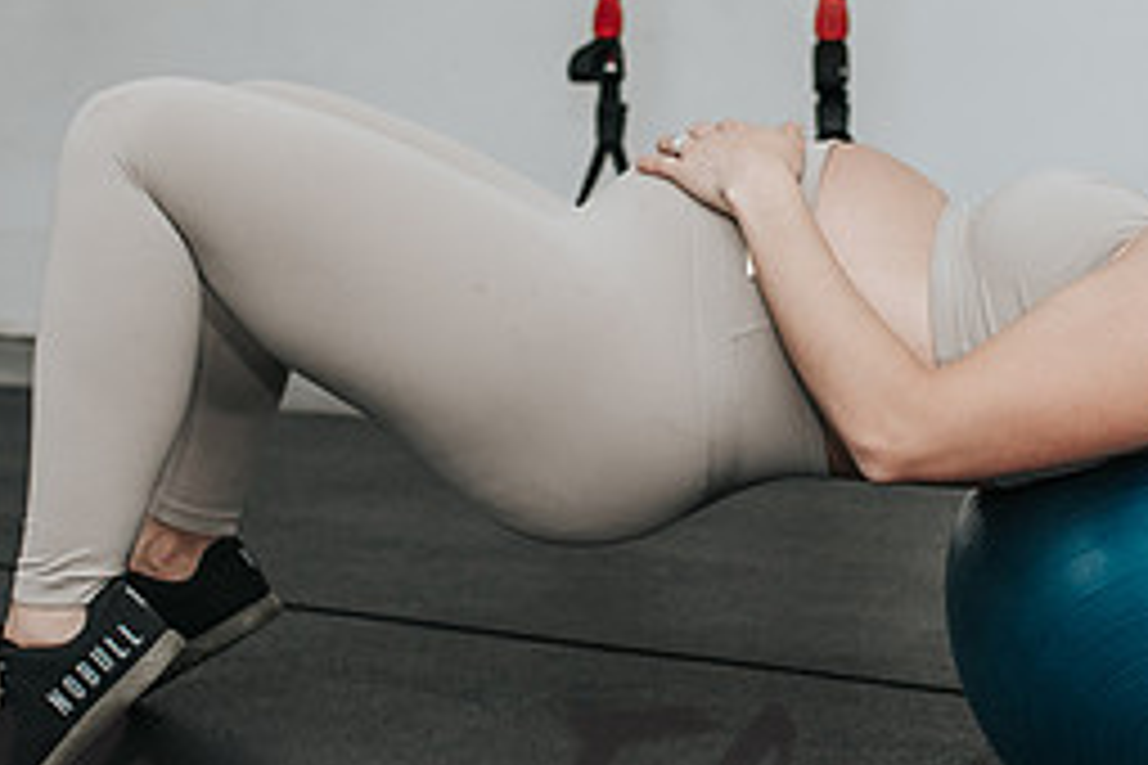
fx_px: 3029
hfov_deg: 21.5
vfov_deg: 14.4
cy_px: 340
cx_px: 616
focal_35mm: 95
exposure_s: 1/200
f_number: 3.2
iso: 800
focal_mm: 35
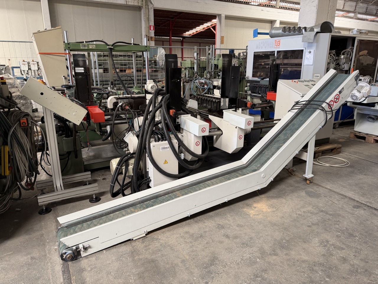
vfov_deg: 56.8
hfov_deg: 71.6
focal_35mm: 24
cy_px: 142
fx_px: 262
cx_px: 189
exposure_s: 1/121
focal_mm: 6.76
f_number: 1.78
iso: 160
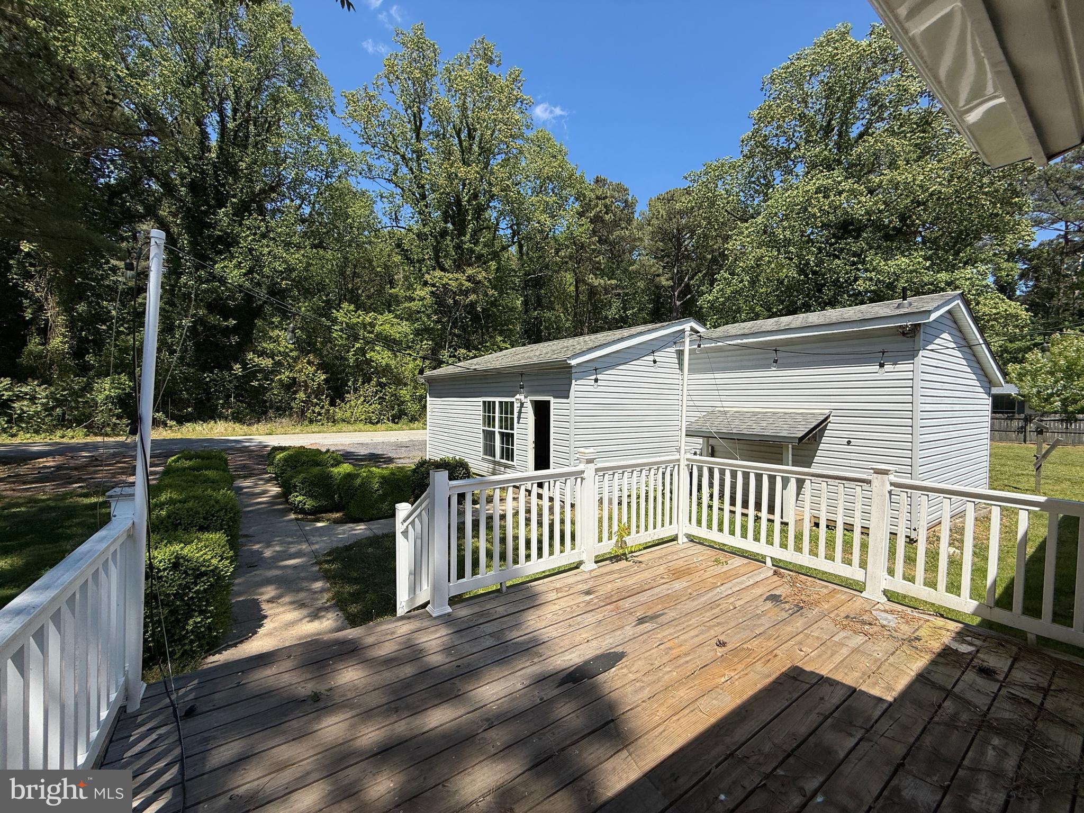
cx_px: 542
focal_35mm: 14
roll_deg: -0.2
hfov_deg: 102.1
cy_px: 406
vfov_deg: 85.7
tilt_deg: -1.1
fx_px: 438
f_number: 2.2
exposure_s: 1/2611
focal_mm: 2.22
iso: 50
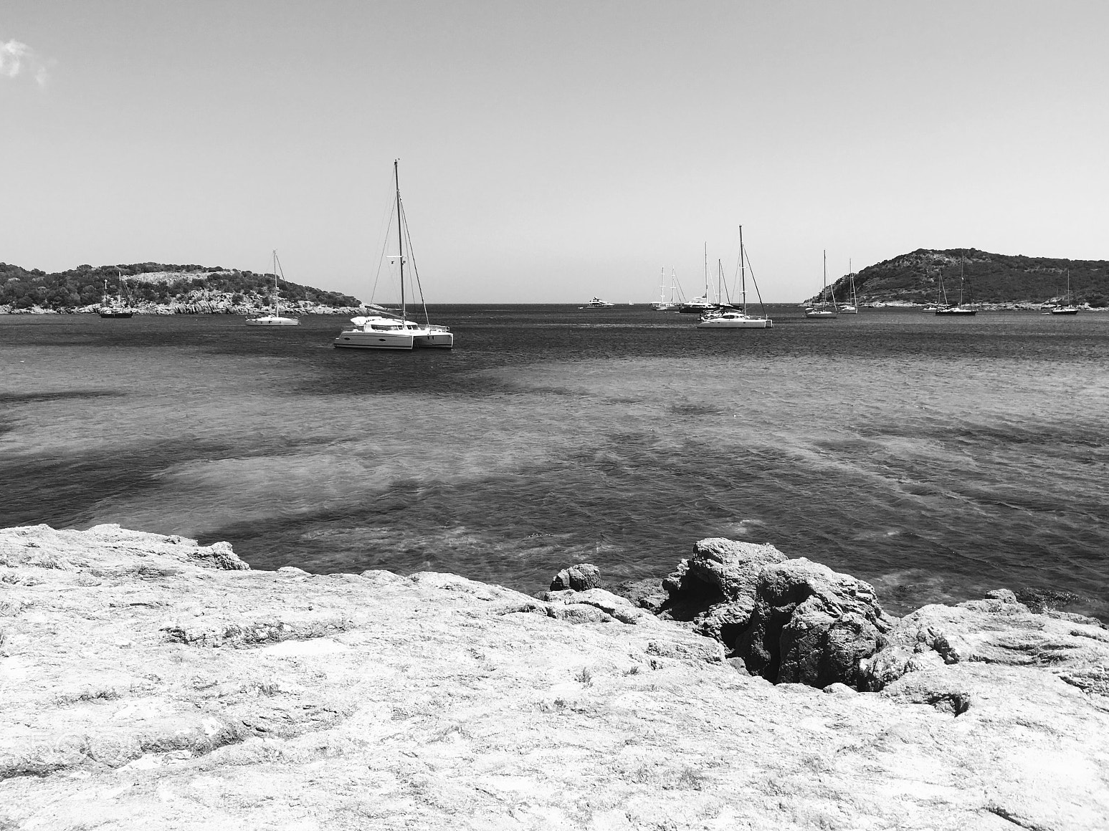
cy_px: 413
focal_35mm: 30
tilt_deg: -6.6
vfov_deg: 46.8
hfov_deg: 60.0
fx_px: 961
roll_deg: -0.3
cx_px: 559
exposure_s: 1/1570
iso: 25
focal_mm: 4.15
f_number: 2.2
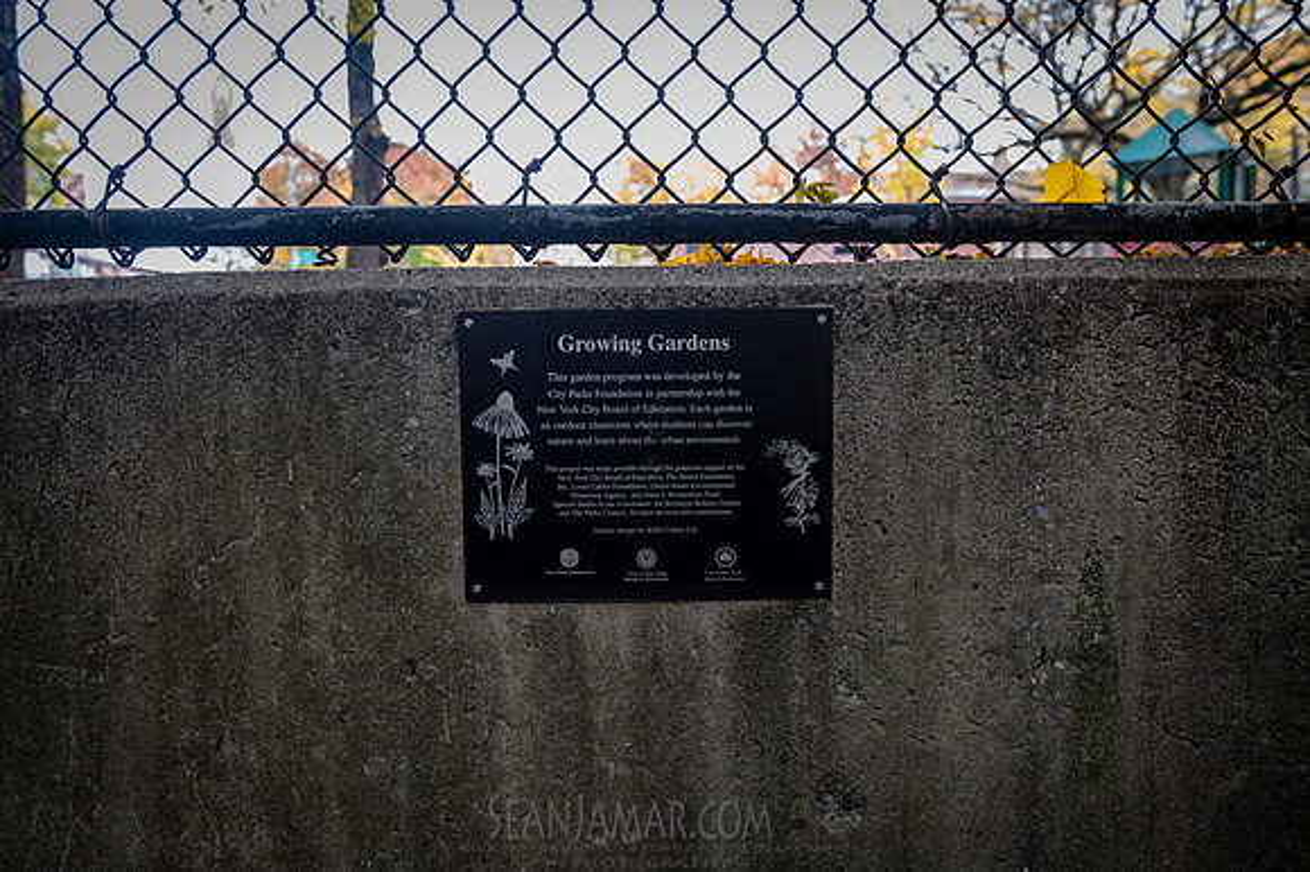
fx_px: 1055
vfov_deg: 44.9
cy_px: 436
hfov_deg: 63.7
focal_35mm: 29
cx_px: 655
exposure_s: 1/200
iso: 2000
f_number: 4.5
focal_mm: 29
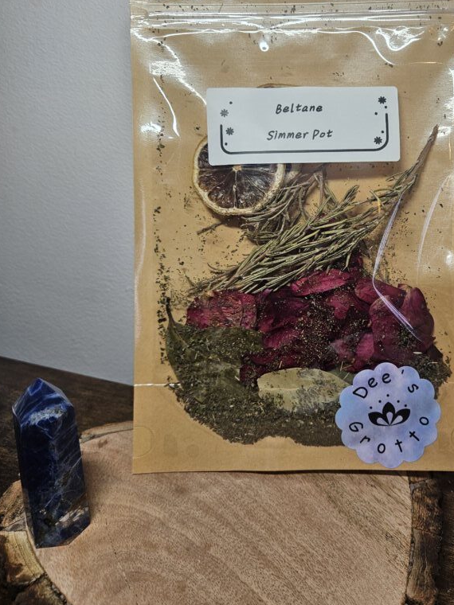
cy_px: 237
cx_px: 284
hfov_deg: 45.1
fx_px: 542
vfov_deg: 57.8
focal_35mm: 31
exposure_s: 1/100
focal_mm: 5.4
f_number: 1.8
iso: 64
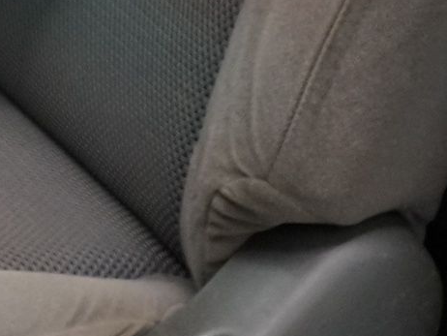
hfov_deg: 11.8
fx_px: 2015
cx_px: -333
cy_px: -376
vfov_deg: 8.9
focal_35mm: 156
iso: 2500
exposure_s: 1/160
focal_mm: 30
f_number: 3.5
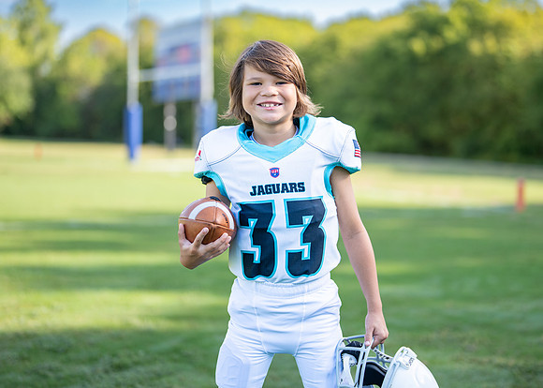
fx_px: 962
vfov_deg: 22.8
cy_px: 159
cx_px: 297
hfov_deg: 31.5
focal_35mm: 62
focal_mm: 50
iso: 100
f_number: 1.2
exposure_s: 1/1600
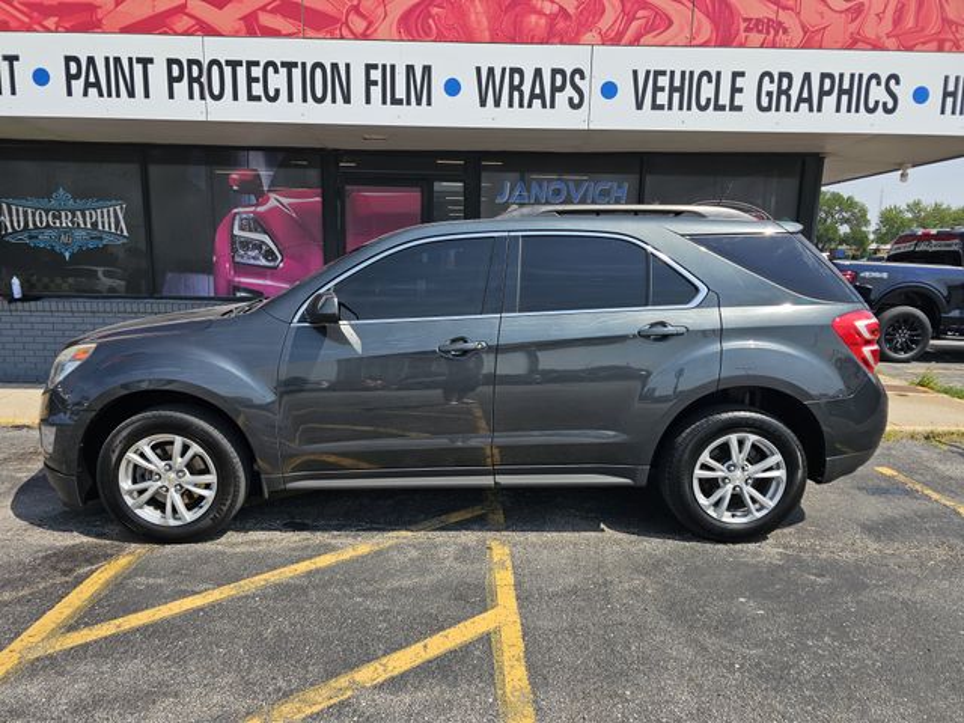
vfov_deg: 58.9
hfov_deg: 73.9
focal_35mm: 23
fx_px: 641
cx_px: 482
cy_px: 362
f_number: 1.7
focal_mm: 6.3
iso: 10
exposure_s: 1/641
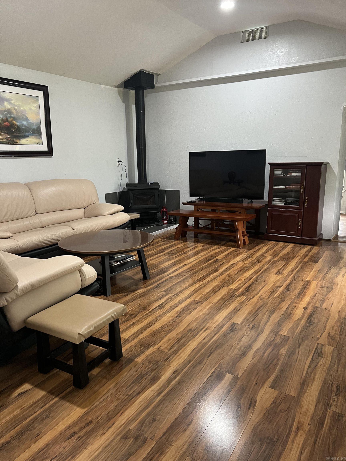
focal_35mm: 26
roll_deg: +1.3
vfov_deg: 67.3
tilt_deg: -11.9
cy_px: 230
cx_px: 173
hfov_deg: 53.1
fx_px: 347
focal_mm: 5.7
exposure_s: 1/60
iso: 250
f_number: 1.5
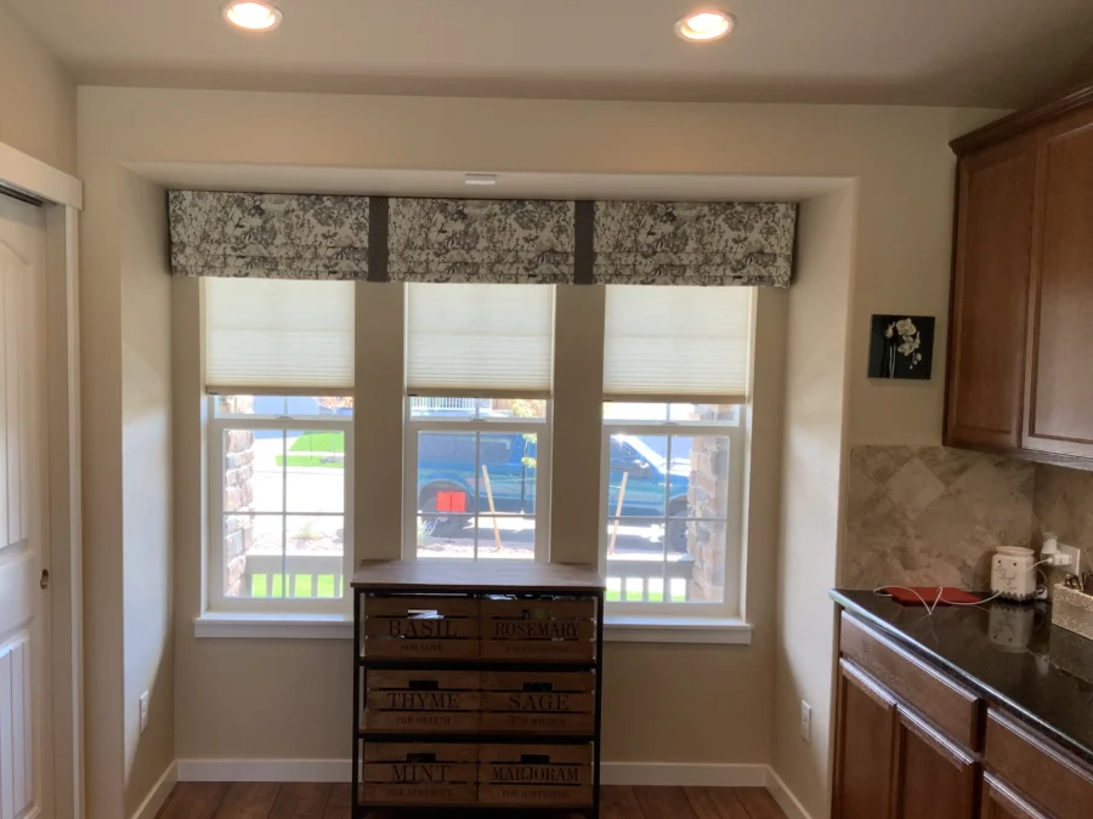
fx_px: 1042
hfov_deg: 55.2
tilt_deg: -4.7
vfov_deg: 42.9
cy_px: 448
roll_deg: -0.3
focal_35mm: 33
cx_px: 485
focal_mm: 3
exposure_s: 1/120
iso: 50
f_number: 1.8
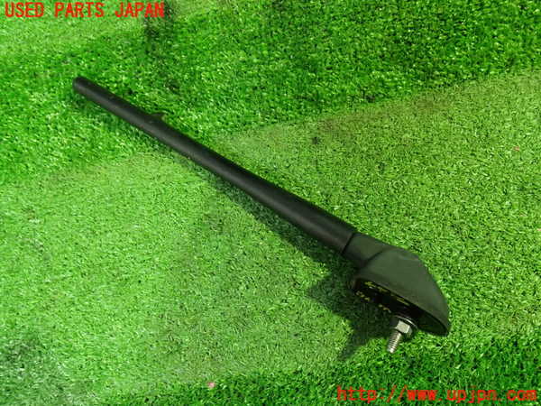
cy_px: 203
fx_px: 469
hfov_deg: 60.0
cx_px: 270
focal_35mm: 30
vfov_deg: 46.8
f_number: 3.2
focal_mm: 5.4
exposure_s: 1/20
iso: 800
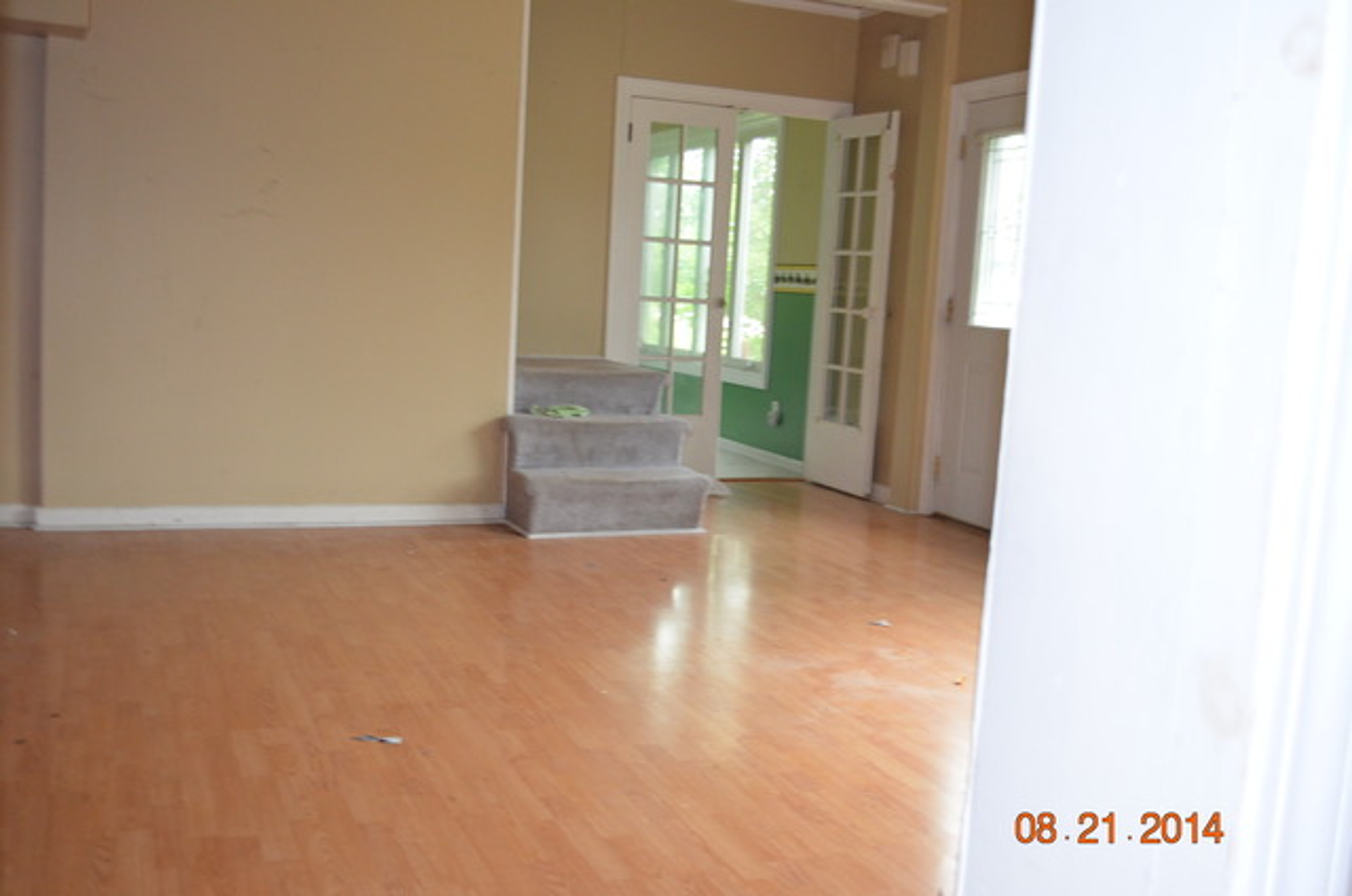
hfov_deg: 53.2
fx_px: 1349
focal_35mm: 36
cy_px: 448
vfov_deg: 36.7
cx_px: 676
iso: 1000
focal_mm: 24
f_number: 4
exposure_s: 1/60
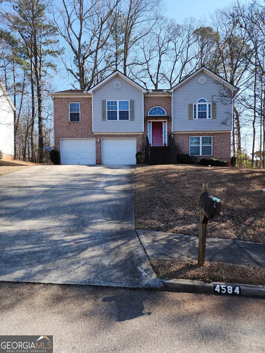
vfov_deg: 73.9
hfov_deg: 58.9
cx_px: 132
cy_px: 176
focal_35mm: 23
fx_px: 235
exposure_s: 1/416
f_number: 1.8
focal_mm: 6.4
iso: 12
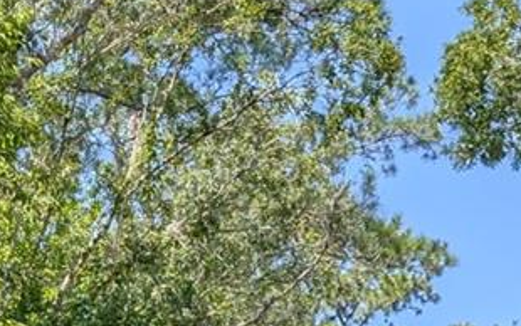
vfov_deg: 9.1
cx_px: -123
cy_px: 773
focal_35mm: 131
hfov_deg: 15.3
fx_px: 1861
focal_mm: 6.9
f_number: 1.68
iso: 16
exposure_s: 1/477
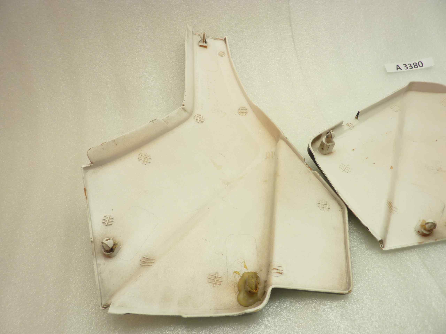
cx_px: 223
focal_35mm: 25
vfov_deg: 54.9
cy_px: 167
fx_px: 322
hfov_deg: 69.4
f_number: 3.3
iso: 80
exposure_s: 1/20
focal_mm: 4.1
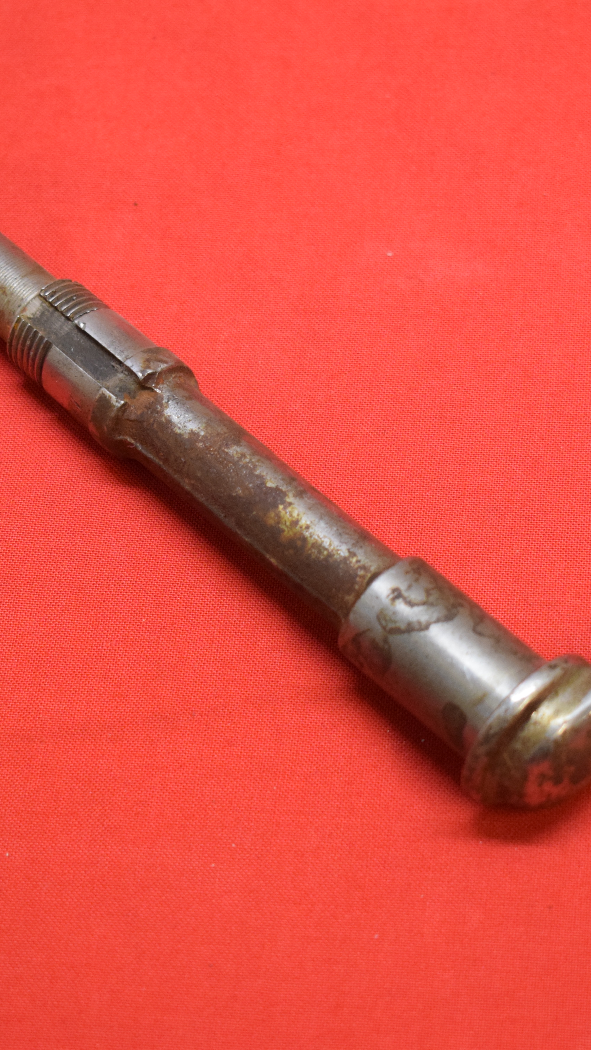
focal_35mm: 90
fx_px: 2508
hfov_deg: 13.4
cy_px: 526
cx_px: 321
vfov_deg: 23.7
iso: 2000
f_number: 5
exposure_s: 1/125
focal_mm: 38
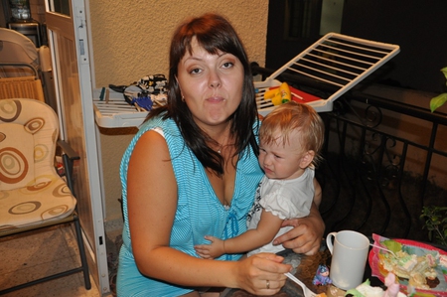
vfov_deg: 39.9
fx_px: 409
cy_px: 148
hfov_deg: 57.3
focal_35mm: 33
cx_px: 224
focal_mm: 22
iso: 800
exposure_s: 1/60
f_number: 3.8
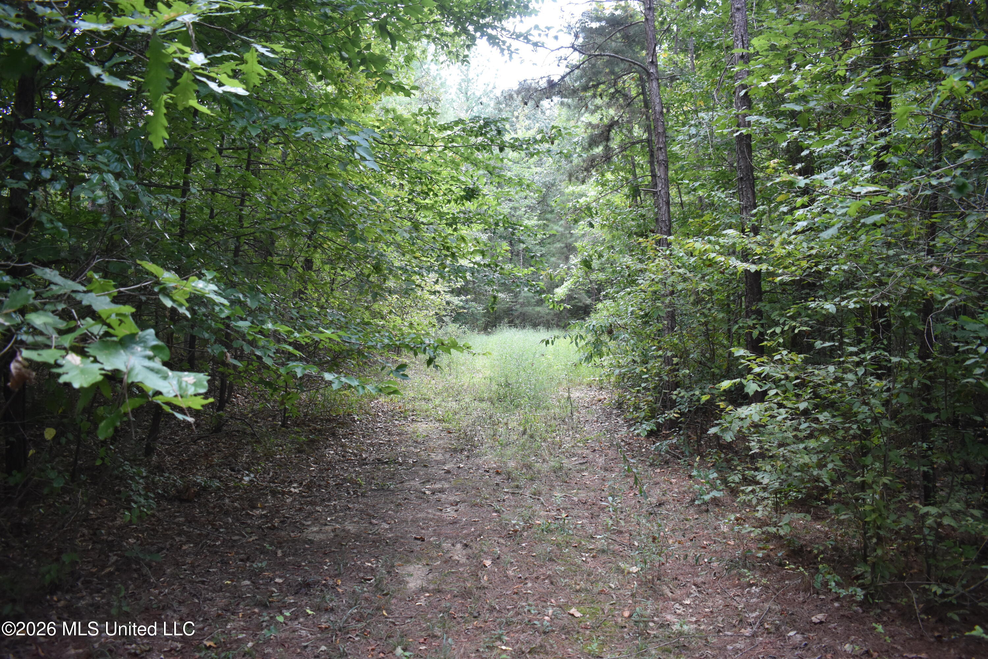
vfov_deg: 47.9
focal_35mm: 27
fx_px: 741
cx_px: 494
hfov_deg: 67.4
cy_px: 330
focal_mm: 18
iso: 800
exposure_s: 1/250
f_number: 3.5
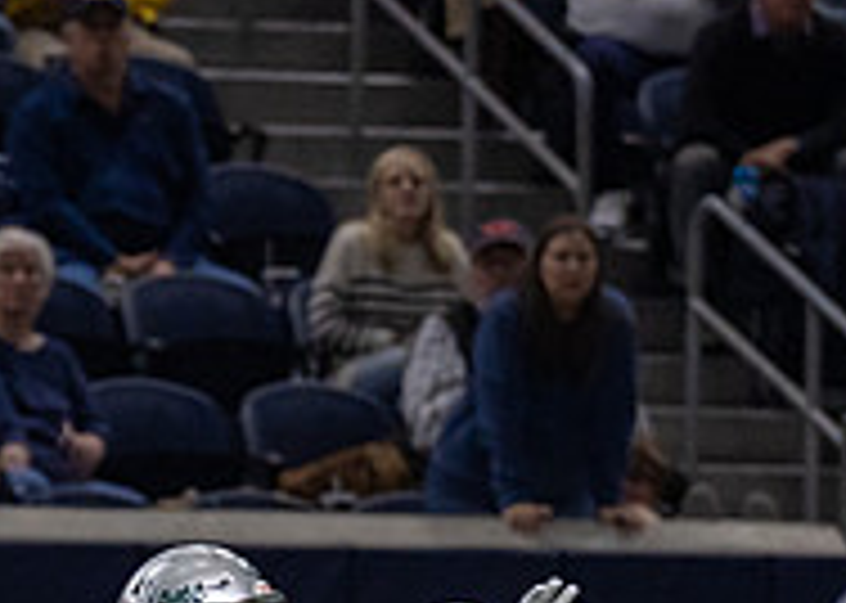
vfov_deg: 1.3
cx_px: -100
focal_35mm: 1099
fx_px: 26387
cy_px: 923
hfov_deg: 1.8
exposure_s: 1/1000
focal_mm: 200
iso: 2000
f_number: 2.8
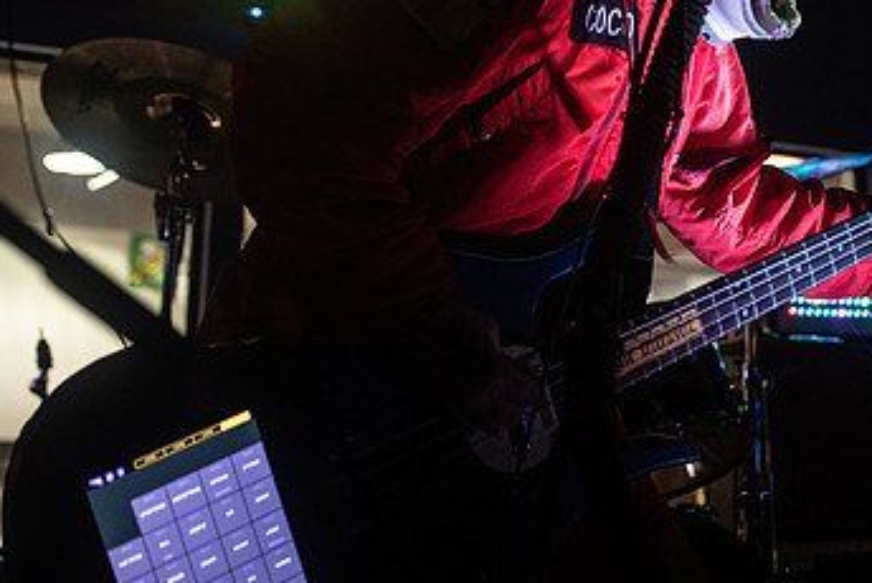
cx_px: 507
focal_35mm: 59
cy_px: 123
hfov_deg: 33.8
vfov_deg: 22.7
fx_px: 1430
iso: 2500
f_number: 2.8
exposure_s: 1/100
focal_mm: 35
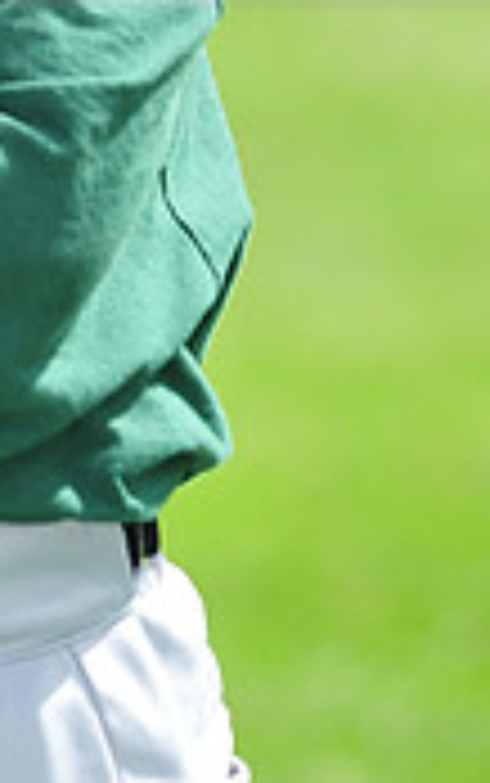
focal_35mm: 678
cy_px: -135
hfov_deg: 1.9
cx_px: -202
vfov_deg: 3.1
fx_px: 14463
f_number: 5
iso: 400
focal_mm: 200
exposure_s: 1/1600
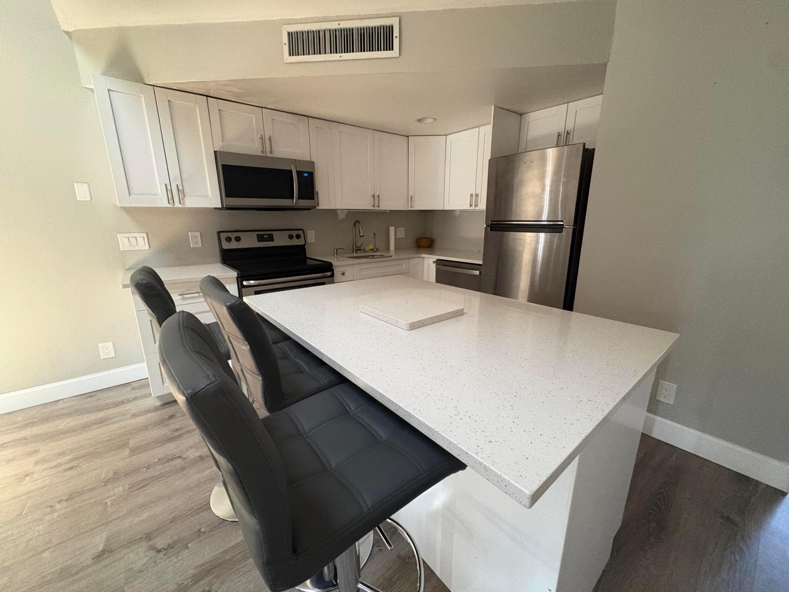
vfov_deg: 85.7
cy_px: 296
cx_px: 394
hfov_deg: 102.1
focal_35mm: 14
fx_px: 319
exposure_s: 1/60
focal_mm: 2.22
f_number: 2.2
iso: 640
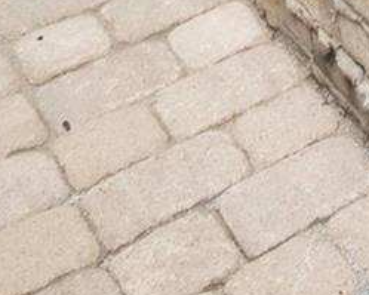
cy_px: -690
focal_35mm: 108
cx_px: 625
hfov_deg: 15.7
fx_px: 1179
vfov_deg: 9.5
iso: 500
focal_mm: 9
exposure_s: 1/160
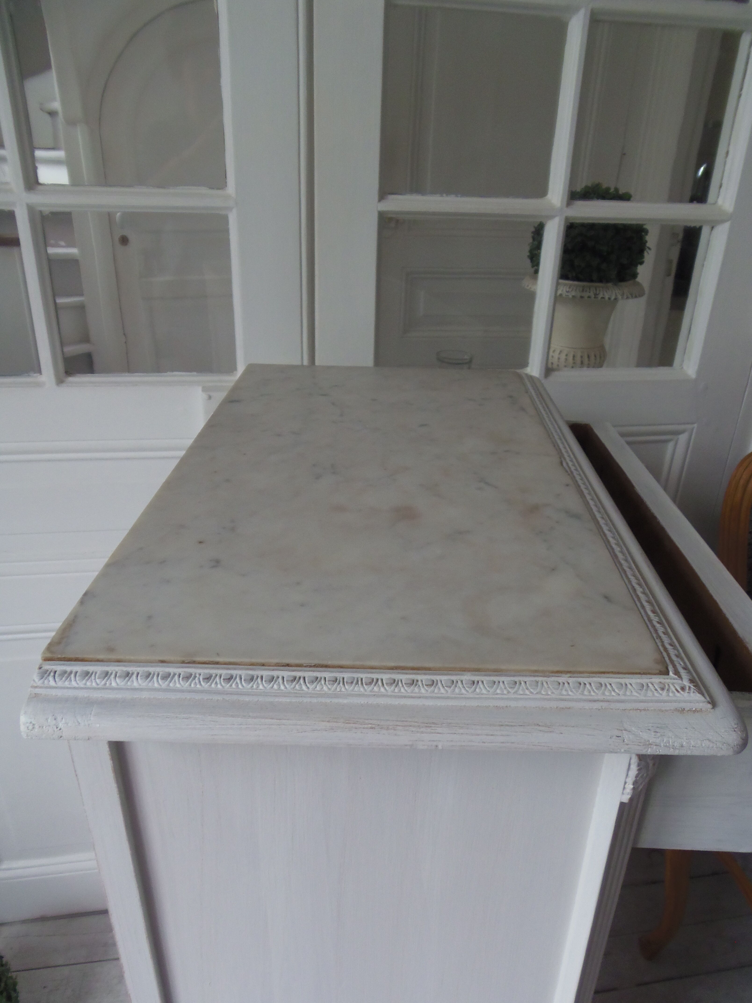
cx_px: 376
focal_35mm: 24
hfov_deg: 56.8
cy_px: 502
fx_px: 695
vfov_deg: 71.6
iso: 160
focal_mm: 4.3
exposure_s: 1/30
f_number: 2.9
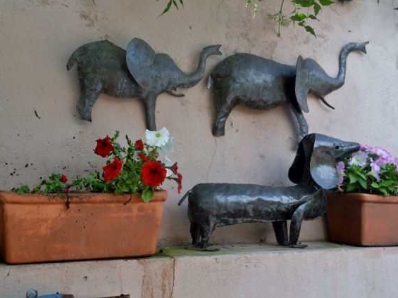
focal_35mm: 49
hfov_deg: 38.9
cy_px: 149
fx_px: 564
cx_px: 206
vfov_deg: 29.7
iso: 400
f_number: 5
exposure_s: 1/100
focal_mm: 30
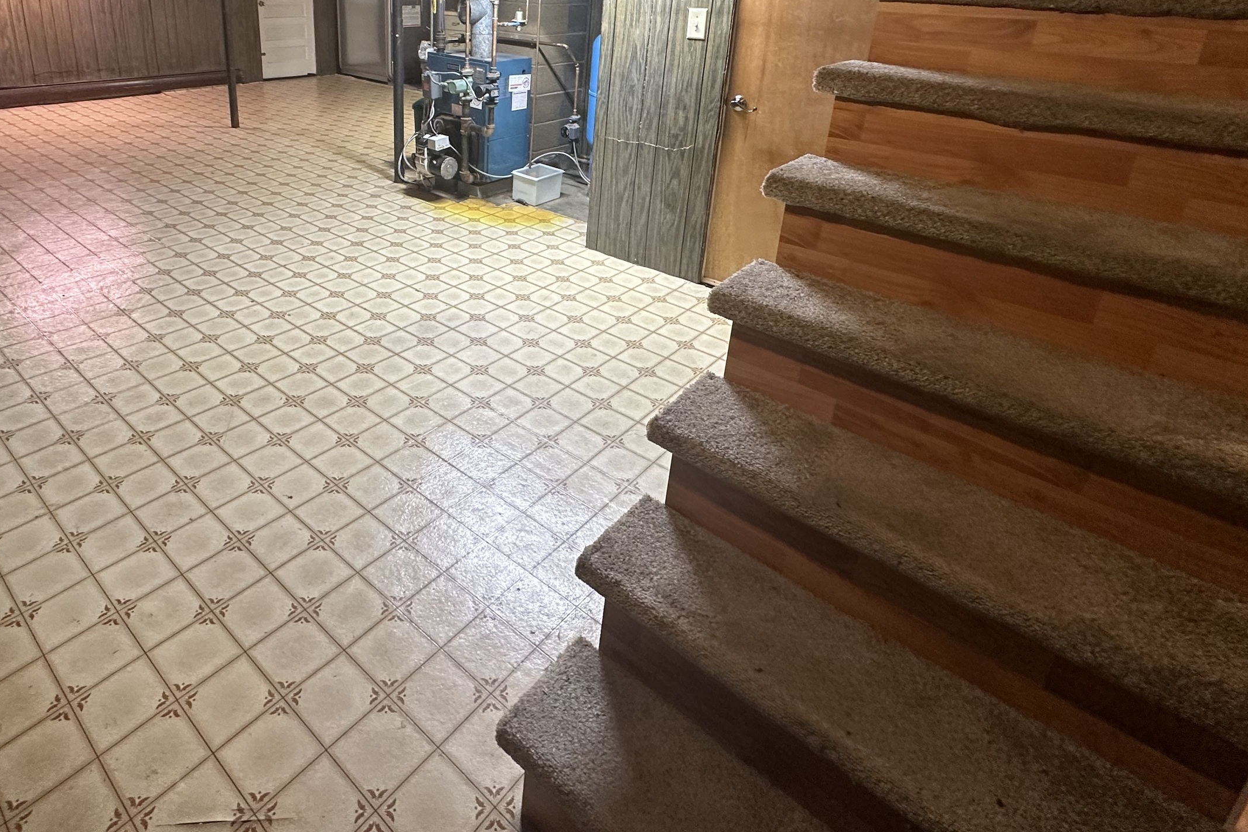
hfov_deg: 80.3
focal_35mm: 21
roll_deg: -2.1
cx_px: 501
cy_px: 210
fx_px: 728
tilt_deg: -18.7
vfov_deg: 56.6
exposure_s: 1/60
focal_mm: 2.22
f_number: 2.2
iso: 250
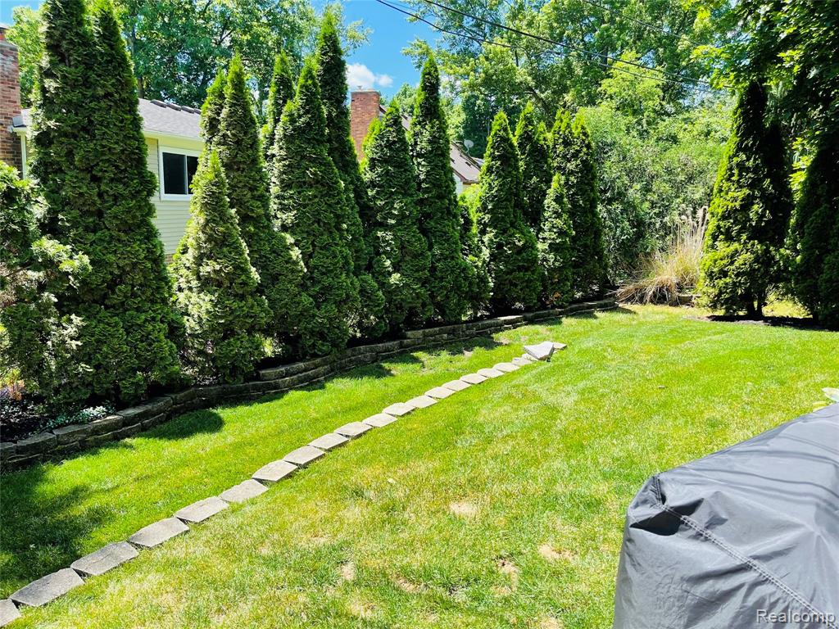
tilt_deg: -10.8
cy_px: 314
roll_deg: -2.0
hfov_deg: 69.4
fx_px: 606
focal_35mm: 25
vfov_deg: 54.9
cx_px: 420
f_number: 1.6
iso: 32
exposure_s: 1/881
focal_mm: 5.1
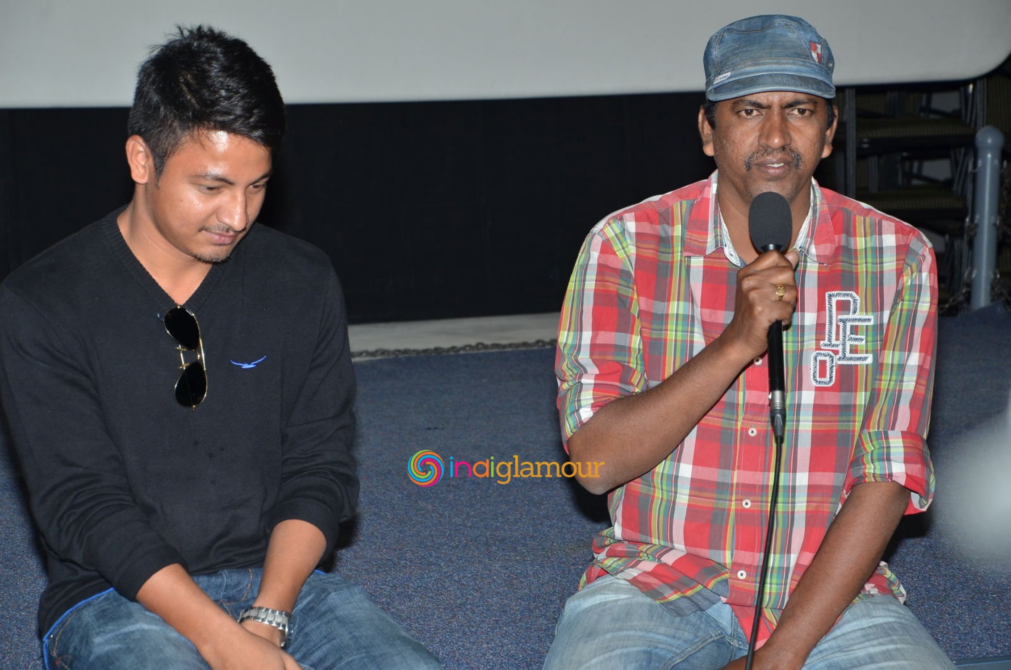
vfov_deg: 10.1
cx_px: 506
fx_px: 3784
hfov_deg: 15.2
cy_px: 335
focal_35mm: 135
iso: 500
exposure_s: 1/125
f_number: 6.3
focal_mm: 90
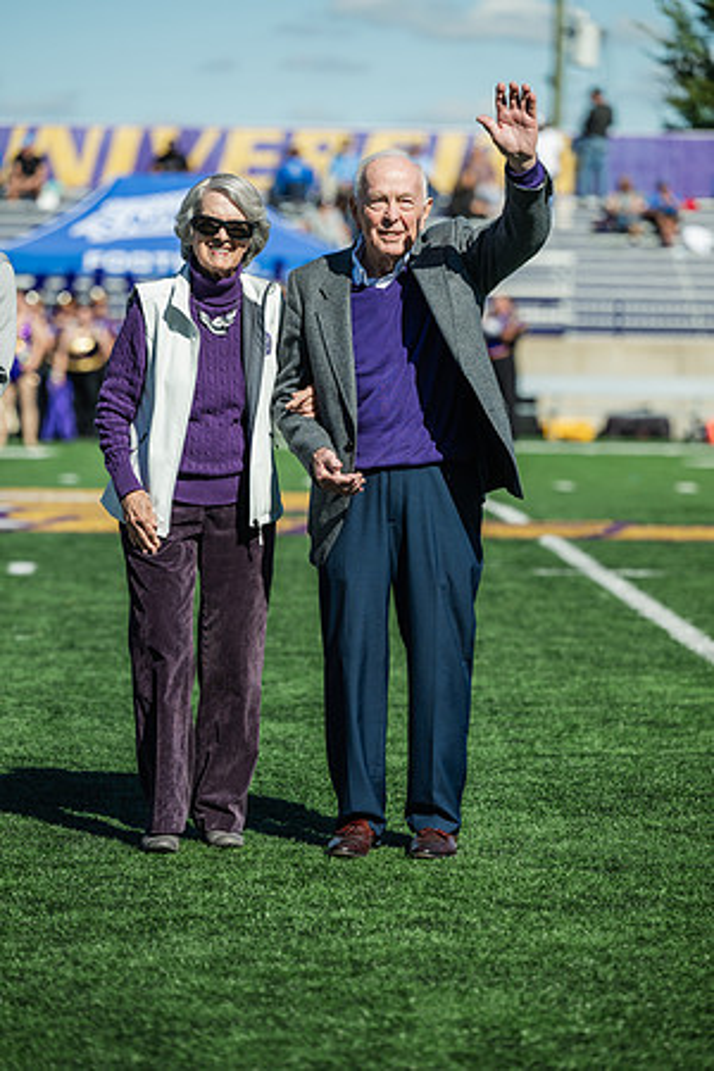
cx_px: 357
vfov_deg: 13.2
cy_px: 536
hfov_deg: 8.9
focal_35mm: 155
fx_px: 4611
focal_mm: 155
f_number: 3.5
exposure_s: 1/1250
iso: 100
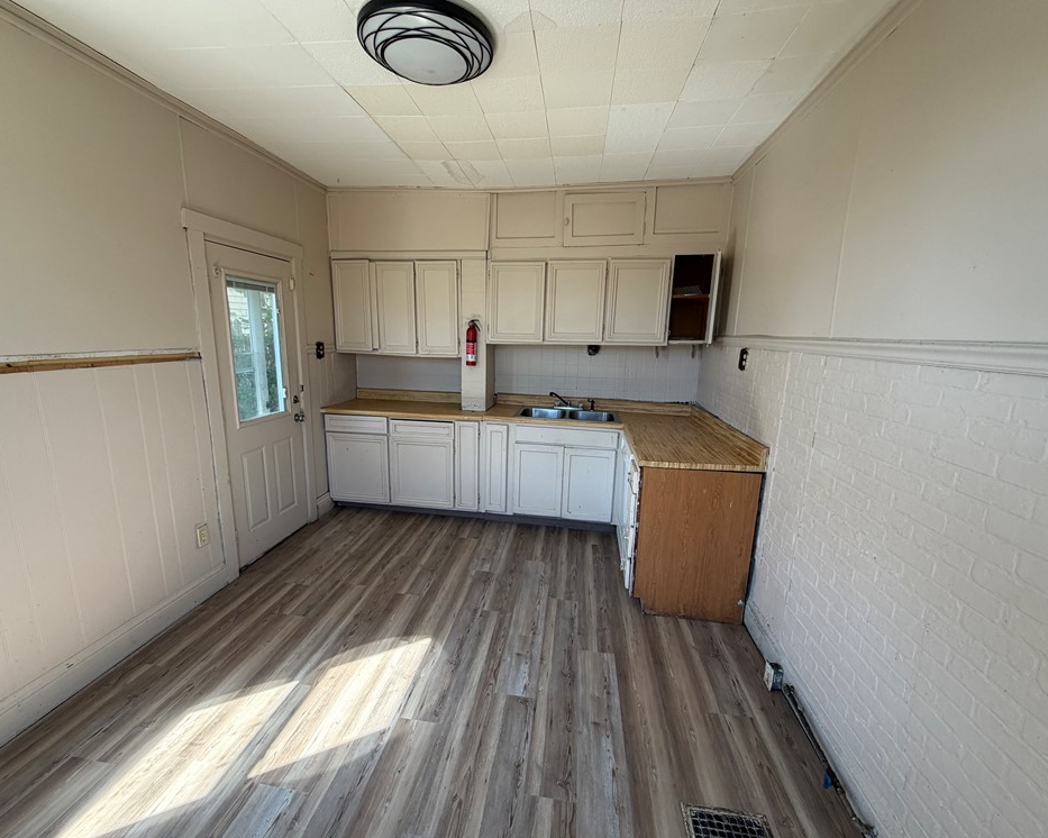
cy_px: 428
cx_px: 508
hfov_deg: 96.8
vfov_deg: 84.0
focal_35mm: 15
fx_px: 465
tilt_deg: -11.7
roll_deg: -0.4
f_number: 2.2
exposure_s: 1/121
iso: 100
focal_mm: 2.22
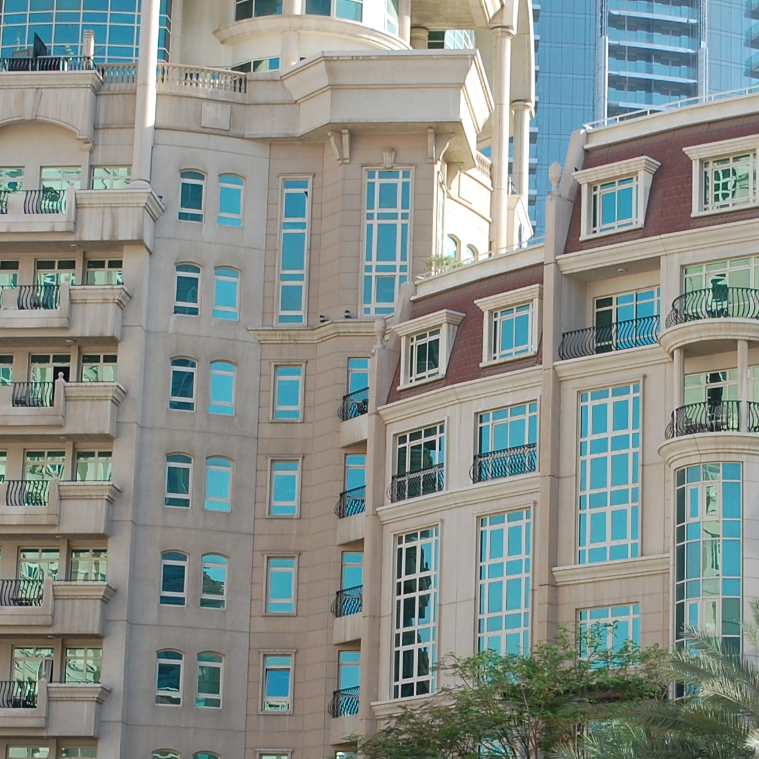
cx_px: 571
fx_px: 2605
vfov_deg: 16.5
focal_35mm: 105
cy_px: 580
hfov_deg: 16.5
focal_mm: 30
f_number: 9
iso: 200
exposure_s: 1/250
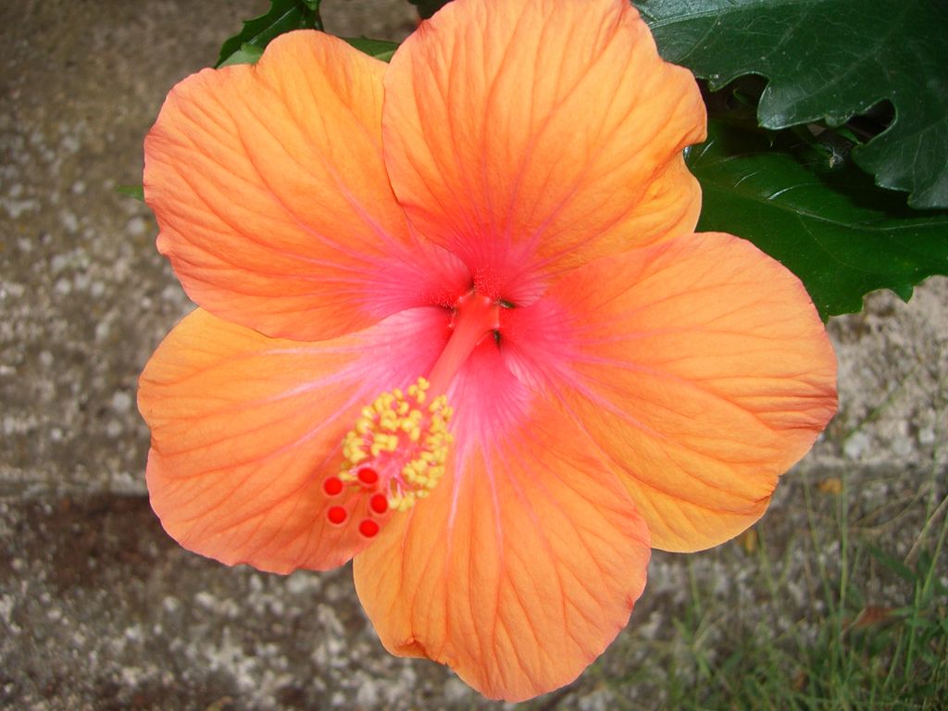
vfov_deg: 37.7
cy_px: 356
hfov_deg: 49.0
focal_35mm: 38
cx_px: 474
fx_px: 1041
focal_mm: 6.2
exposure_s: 1/80
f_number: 2.7
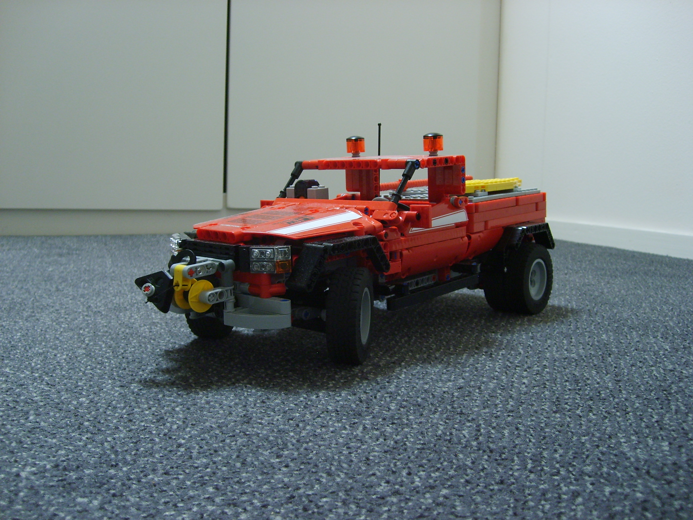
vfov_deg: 40.7
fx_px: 701
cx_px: 346
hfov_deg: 52.6
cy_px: 260
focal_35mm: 35
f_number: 2.8
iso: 139
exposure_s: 1/15
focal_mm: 5.8
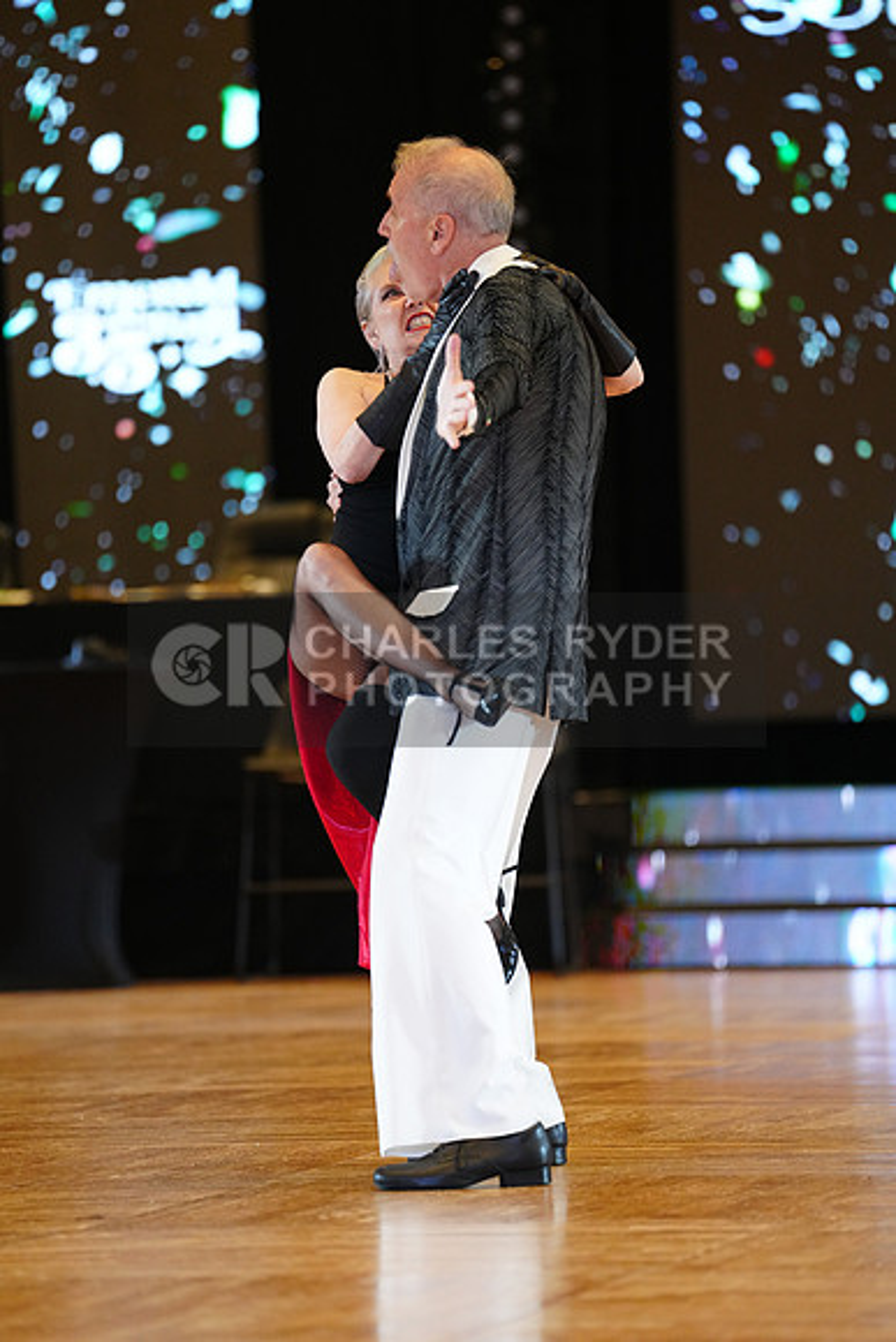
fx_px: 7462
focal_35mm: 200
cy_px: 671
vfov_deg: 10.3
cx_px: 448
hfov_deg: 6.9
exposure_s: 1/400
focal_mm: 200
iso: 2500
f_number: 2.8
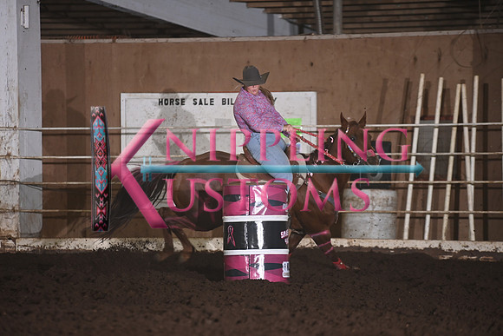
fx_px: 2795
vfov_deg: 6.9
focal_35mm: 200
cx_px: 252
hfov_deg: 10.3
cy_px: 168
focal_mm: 200
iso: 1250
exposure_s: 1/500
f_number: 2.8
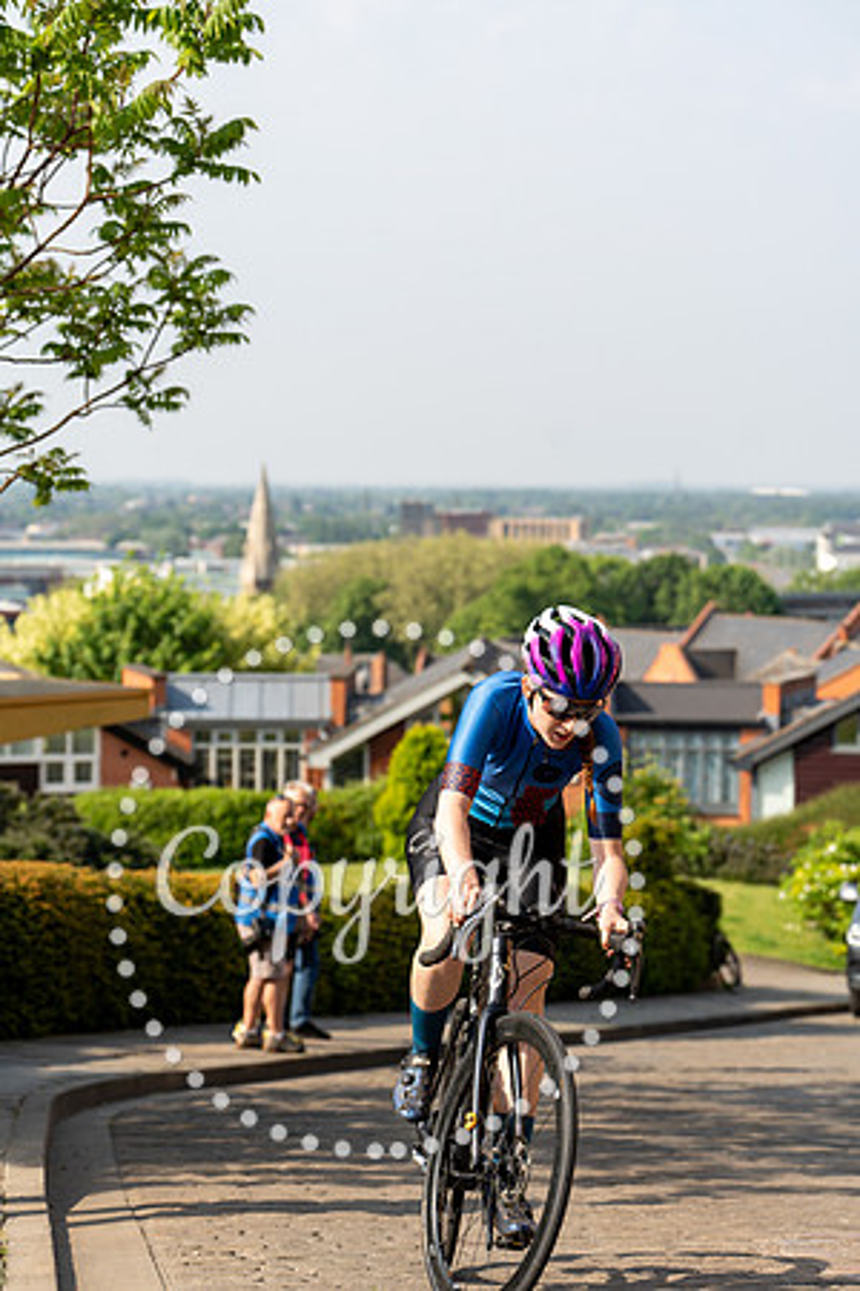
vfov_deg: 23.9
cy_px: 646
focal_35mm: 85
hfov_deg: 16.1
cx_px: 430
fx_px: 3046
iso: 200
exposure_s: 1/1000
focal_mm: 85
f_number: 4
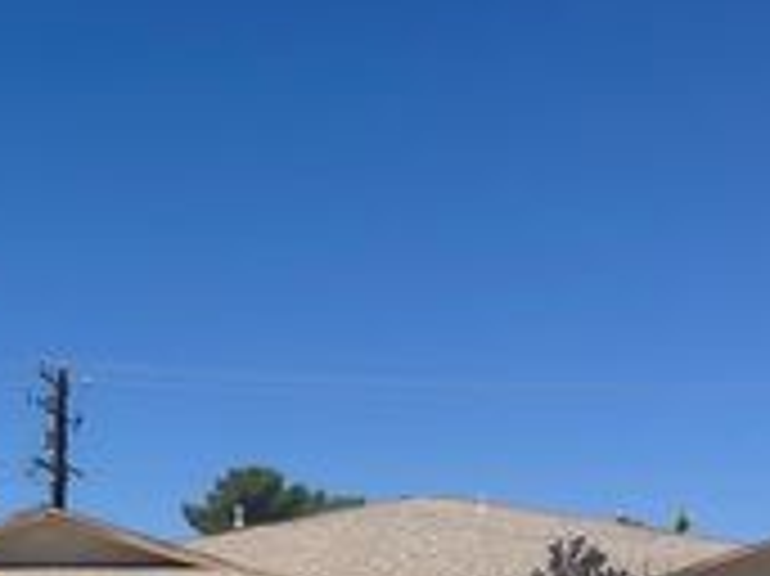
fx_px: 1689
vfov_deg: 18.5
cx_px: 194
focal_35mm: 76
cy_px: 650
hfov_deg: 25.4
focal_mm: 5.1
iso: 50
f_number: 1.6
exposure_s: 1/6173
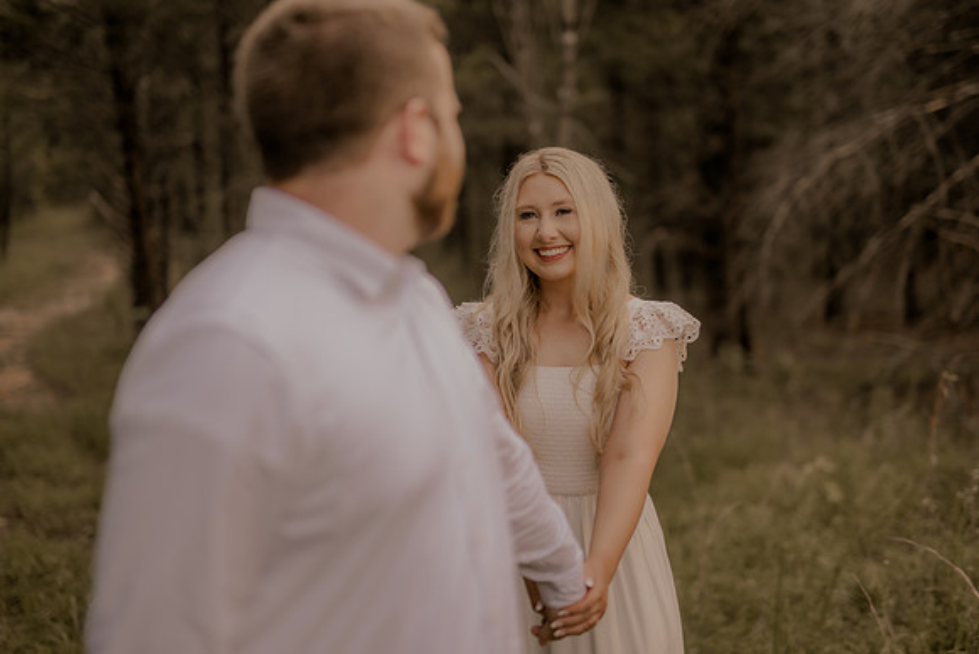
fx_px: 1360
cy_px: 327
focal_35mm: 50
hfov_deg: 39.6
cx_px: 490
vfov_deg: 27.0
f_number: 2.2
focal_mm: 50
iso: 200
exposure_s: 1/320
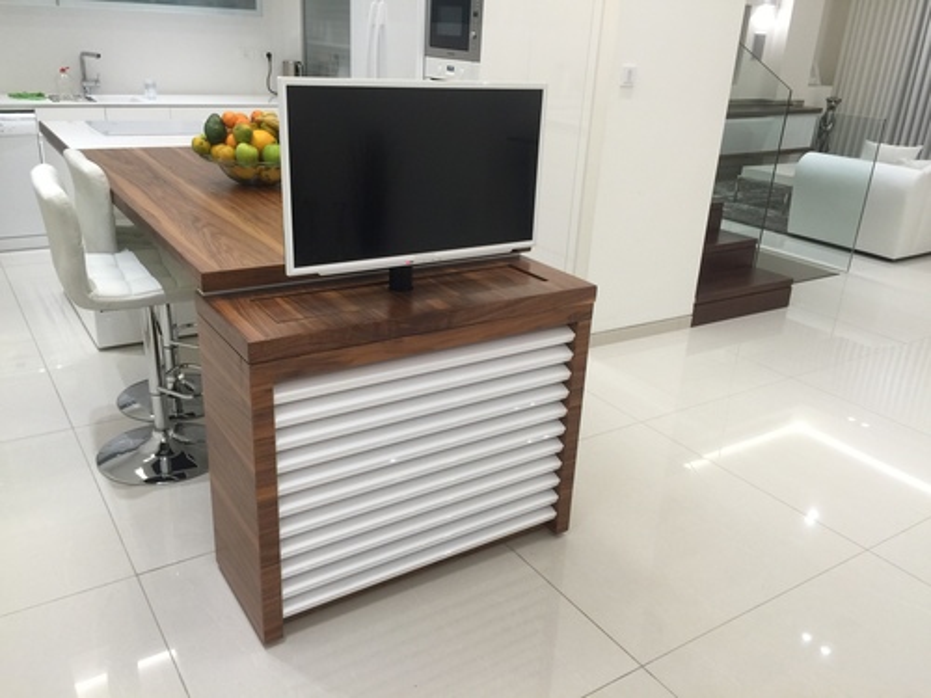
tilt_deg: -21.4
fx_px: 780
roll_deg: -4.1
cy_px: 349
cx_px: 466
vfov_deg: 48.2
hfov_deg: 61.7
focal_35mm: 29
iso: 64
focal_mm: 4.15
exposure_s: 1/33
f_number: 2.2
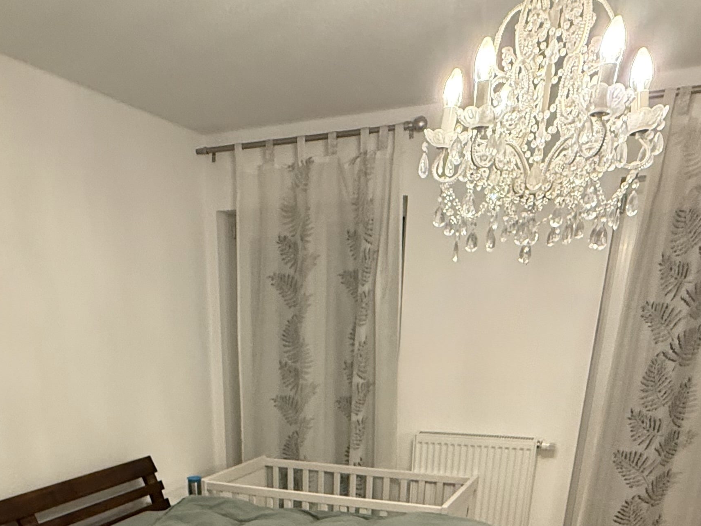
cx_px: 278
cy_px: 593
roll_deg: +0.2
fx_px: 668
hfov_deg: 54.9
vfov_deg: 35.9
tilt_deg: -23.3
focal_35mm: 33
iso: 400
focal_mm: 2.22
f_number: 2.2
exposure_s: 1/50
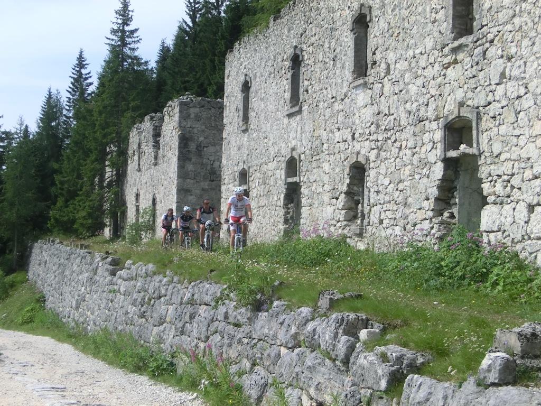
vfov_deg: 19.4
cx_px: 270
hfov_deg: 25.7
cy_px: 203
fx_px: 1188
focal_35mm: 76
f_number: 4.9
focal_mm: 13.48
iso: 80
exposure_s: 1/640
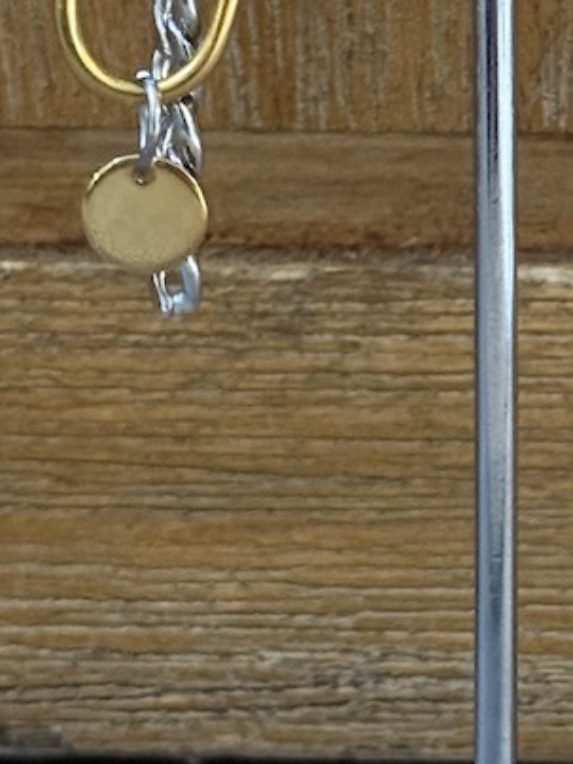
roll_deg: -1.1
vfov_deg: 11.5
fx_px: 3774
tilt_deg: -13.1
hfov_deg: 8.6
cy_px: 45
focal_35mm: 171
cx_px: 558
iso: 640
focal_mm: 6.76
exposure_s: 1/25
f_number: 1.78
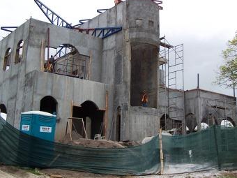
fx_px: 342
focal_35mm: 50
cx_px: 128
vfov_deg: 29.0
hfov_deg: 38.2
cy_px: 67
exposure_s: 1/500
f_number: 4
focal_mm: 6.3
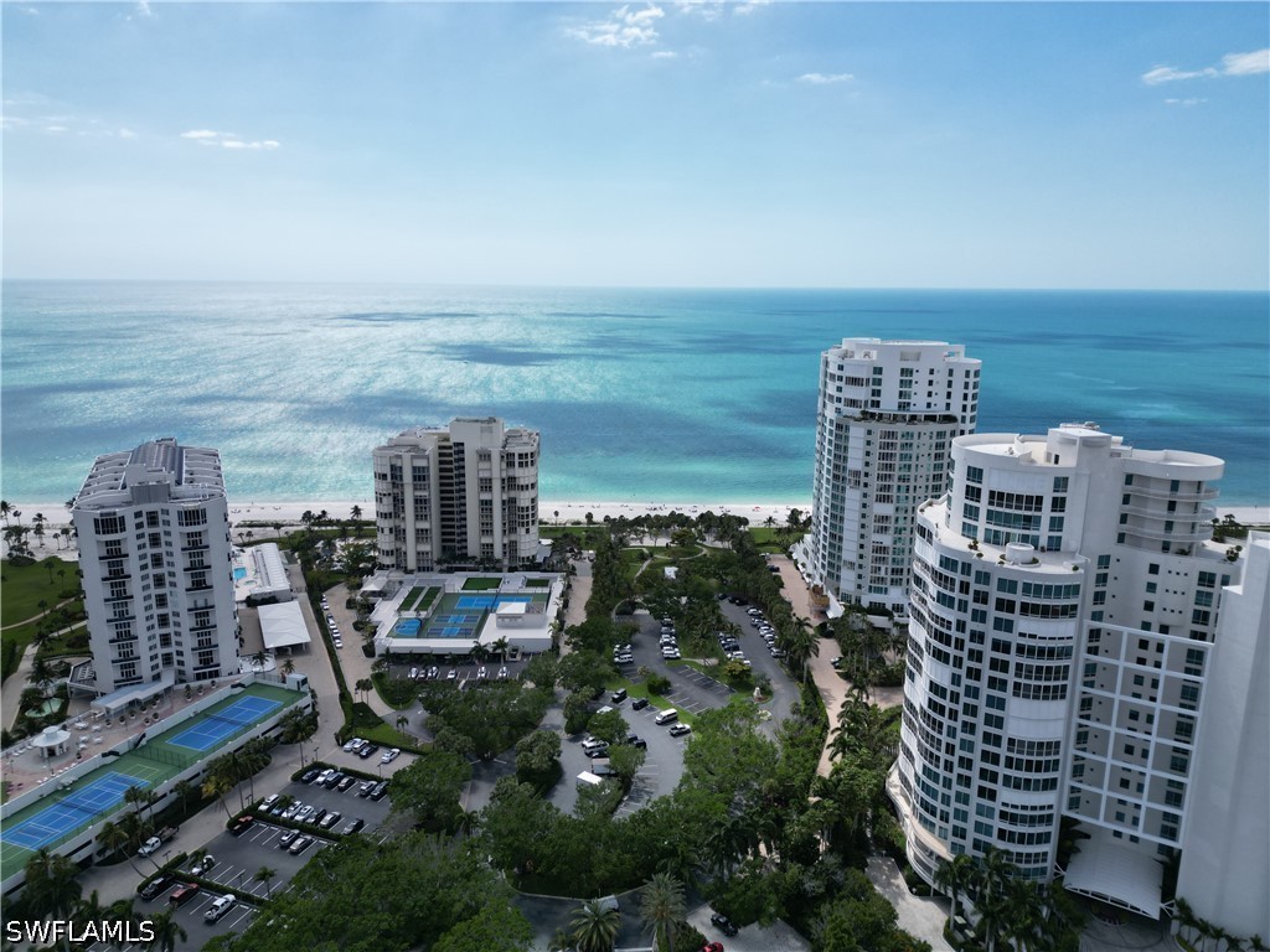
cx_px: 635
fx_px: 881
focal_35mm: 24
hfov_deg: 71.6
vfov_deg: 56.8
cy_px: 476
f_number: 1.7
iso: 130
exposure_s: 1/4000
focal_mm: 6.72
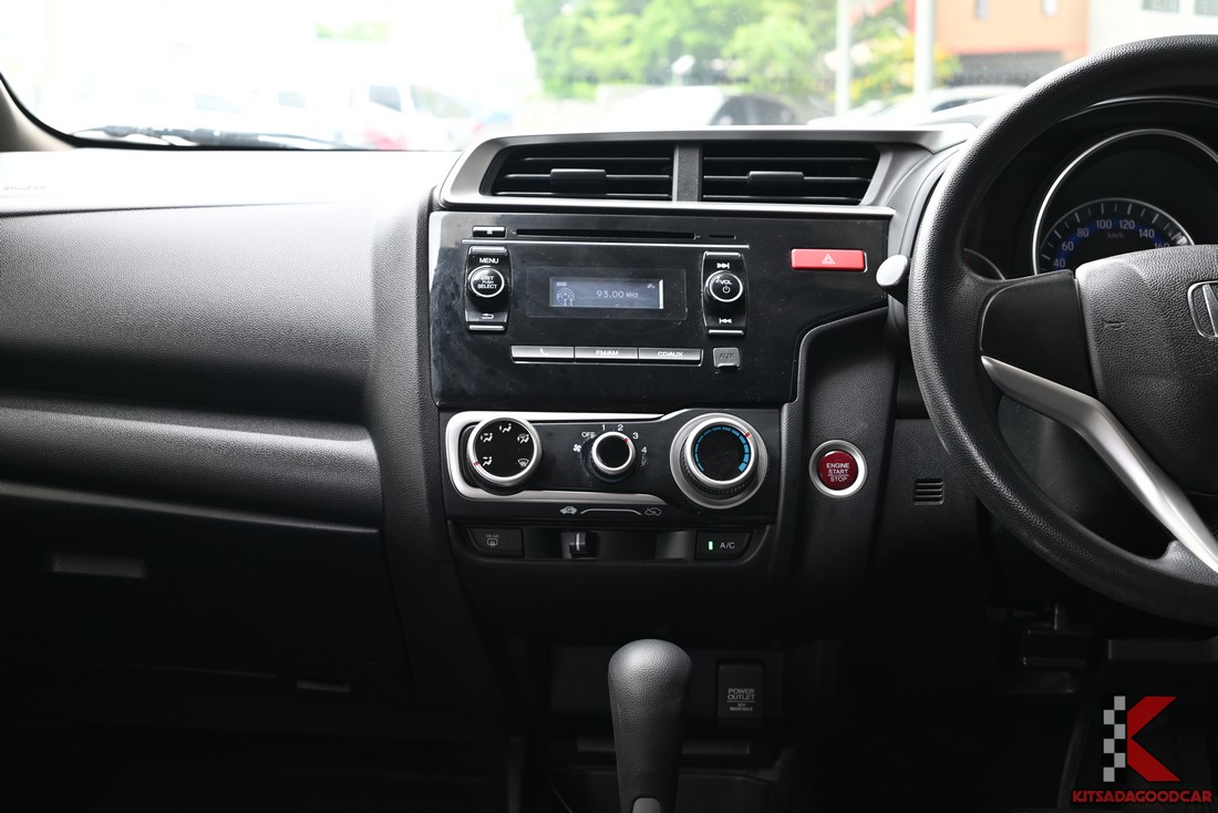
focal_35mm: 50
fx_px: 1692
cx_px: 609
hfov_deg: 39.6
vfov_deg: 27.0
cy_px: 406
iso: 200
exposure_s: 1/45
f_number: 6.7
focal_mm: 50
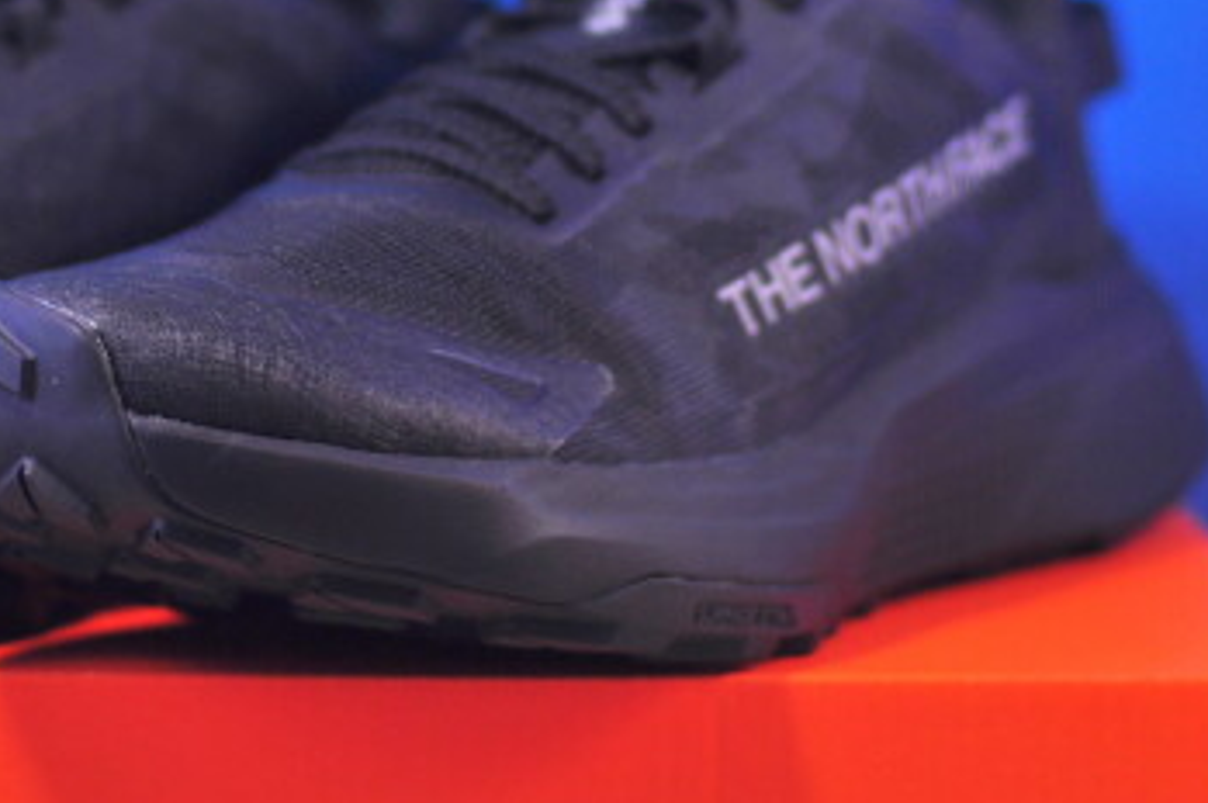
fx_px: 5766
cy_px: -74
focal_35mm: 172
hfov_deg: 11.9
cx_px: 315
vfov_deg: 7.9
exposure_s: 1/320
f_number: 2.2
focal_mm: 50
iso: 250
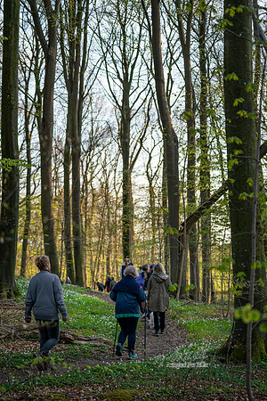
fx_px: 779
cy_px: 200
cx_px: 134
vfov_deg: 28.8
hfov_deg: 19.5
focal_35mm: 70
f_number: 2.8
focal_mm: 70
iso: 800
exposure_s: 1/1000
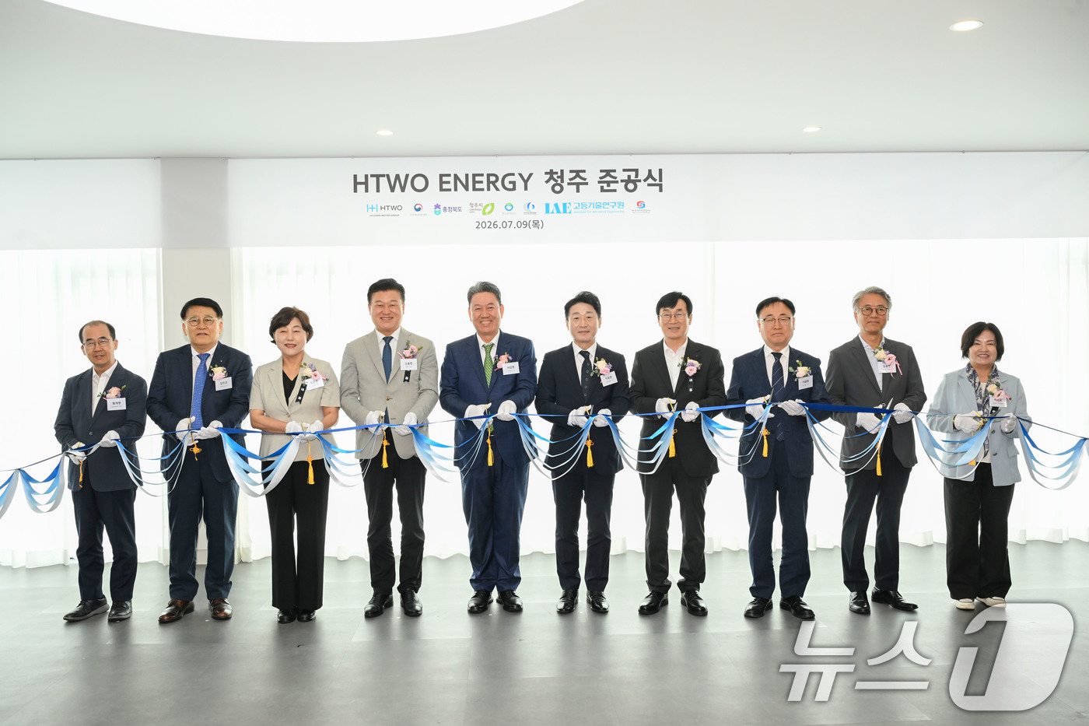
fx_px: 983
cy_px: 363
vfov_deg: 40.5
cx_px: 544
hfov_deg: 58.0
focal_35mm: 32
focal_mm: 32.5
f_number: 7.1
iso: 1000
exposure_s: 1/125
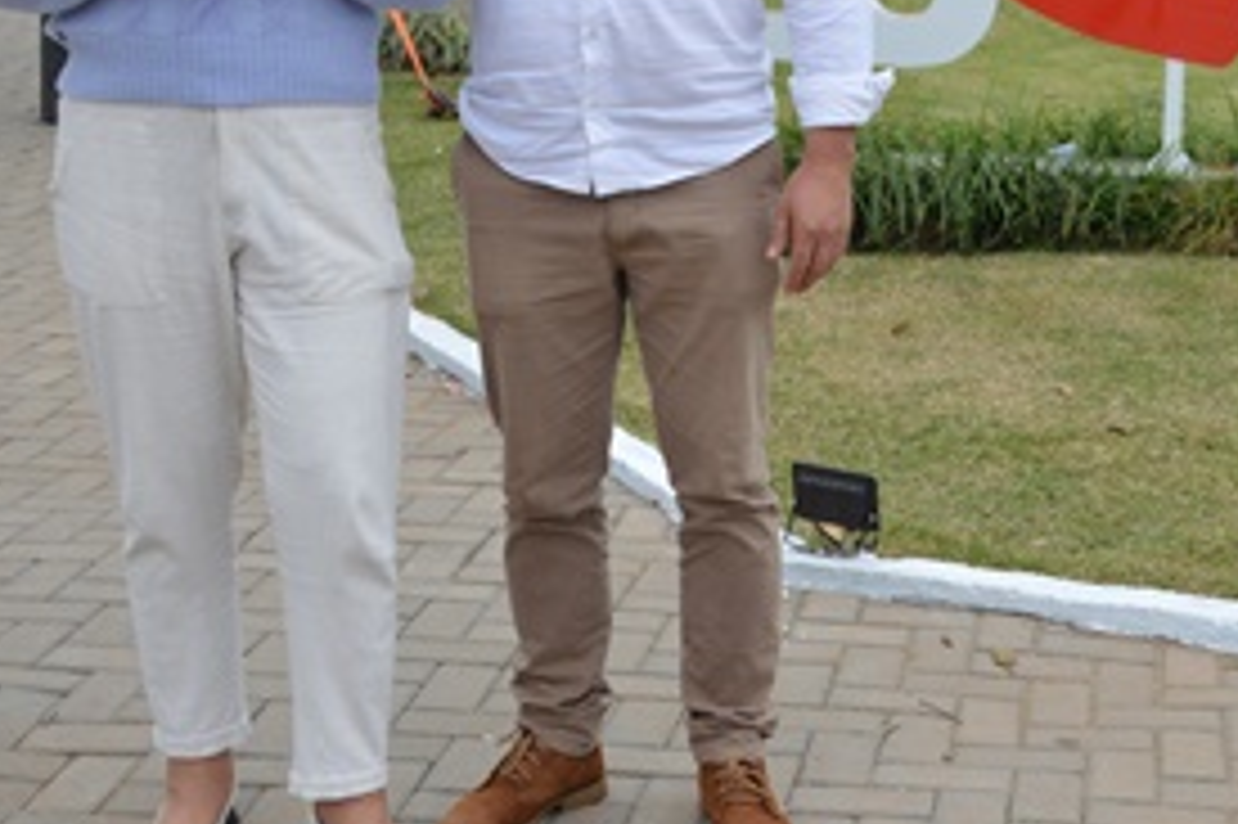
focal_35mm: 72
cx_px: 1098
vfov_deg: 18.6
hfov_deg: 27.2
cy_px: 106
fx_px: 2474
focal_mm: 22
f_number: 6.3
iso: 100
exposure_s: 1/160
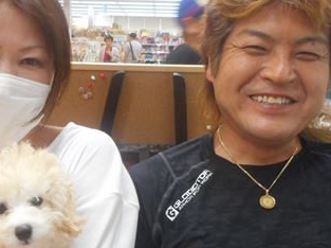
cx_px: 125
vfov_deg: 30.2
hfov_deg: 39.4
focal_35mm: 48
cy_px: 130
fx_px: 458
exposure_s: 1/30
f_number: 3.7
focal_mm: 4.5
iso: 400
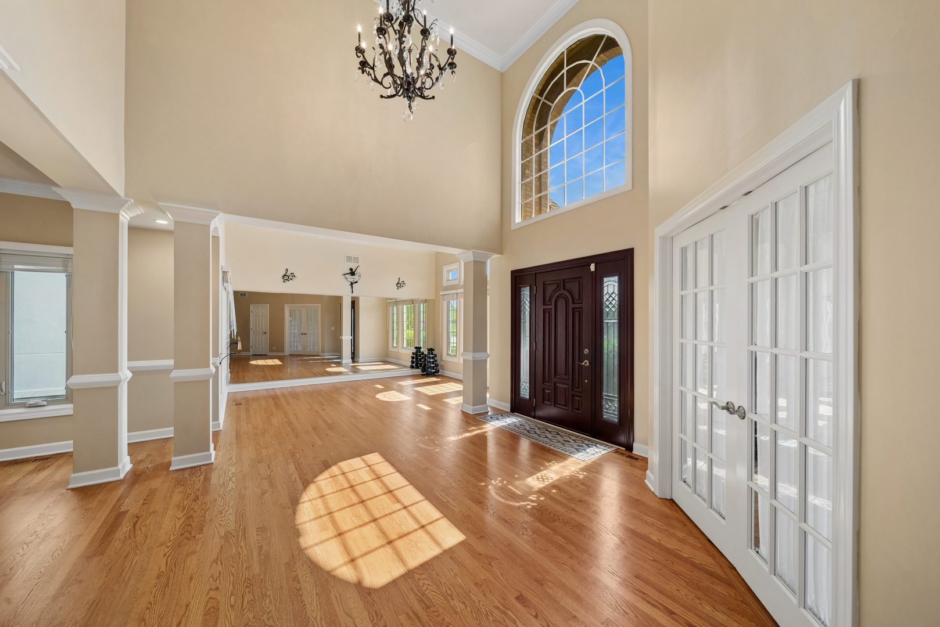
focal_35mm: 15
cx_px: 470
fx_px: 392
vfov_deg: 77.4
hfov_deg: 100.4
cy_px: 314
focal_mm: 15
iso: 400
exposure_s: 1/40
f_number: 8
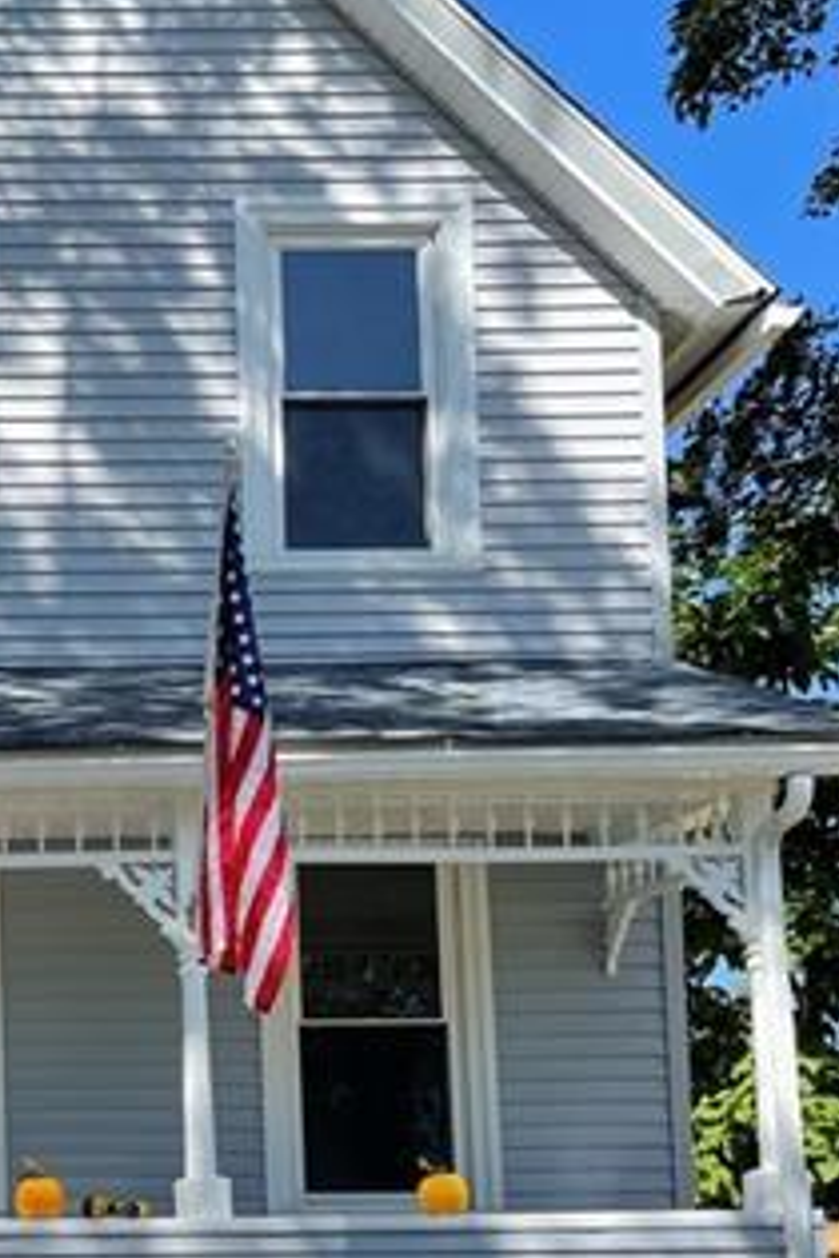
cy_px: 1114
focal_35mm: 66
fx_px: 2307
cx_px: -180
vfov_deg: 29.4
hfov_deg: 19.4
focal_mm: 5.1
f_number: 1.6
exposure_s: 1/1852
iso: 32
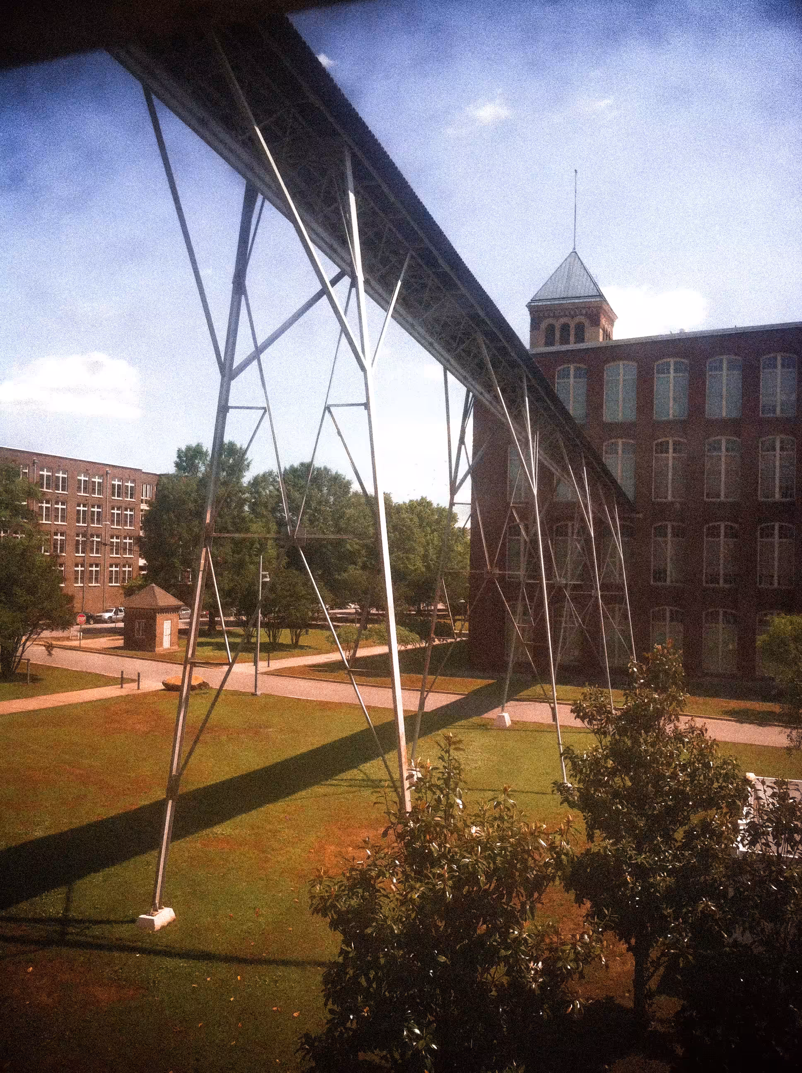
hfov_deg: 40.6
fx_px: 1084
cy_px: 536
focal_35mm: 35
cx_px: 401
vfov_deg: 52.7
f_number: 2.8
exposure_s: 1/640
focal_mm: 3.85
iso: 80
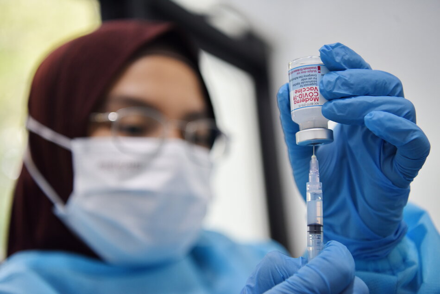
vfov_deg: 27.0
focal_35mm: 50
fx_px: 611
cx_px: 220
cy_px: 147
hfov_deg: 39.6
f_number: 2.8
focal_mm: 50
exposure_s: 1/200
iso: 900
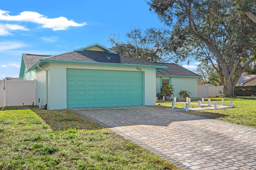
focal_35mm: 30
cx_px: 129
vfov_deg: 43.3
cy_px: 84
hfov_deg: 61.5
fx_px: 215
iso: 400
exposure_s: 1/1250
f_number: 8
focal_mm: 19.5
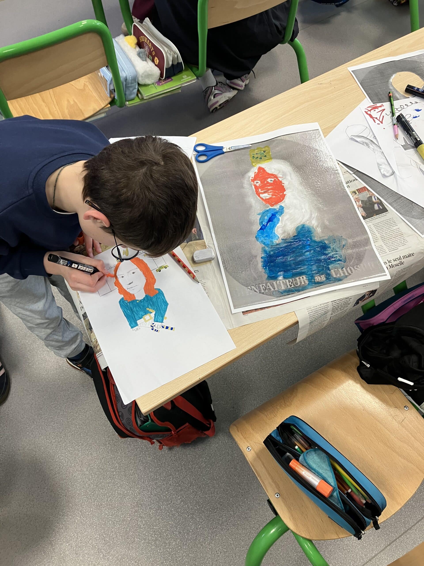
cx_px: 212
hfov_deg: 49.7
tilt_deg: -59.7
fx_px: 457
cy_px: 283
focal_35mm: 28
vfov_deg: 63.4
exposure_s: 1/50
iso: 50
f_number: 1.8
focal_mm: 3.99
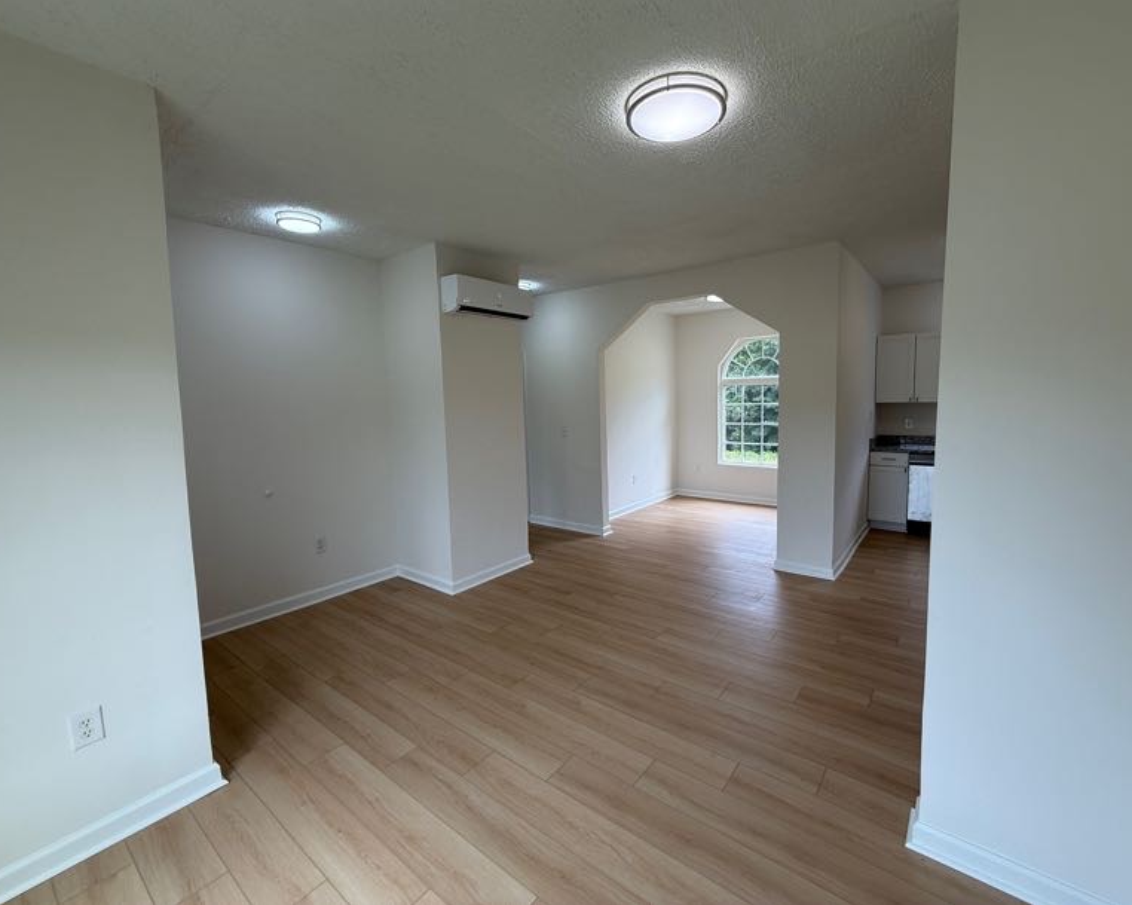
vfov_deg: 84.0
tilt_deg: -4.9
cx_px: 602
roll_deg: +1.4
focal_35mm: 15
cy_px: 441
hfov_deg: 96.7
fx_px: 502
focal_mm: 2.22
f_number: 2.2
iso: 50
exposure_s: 1/125
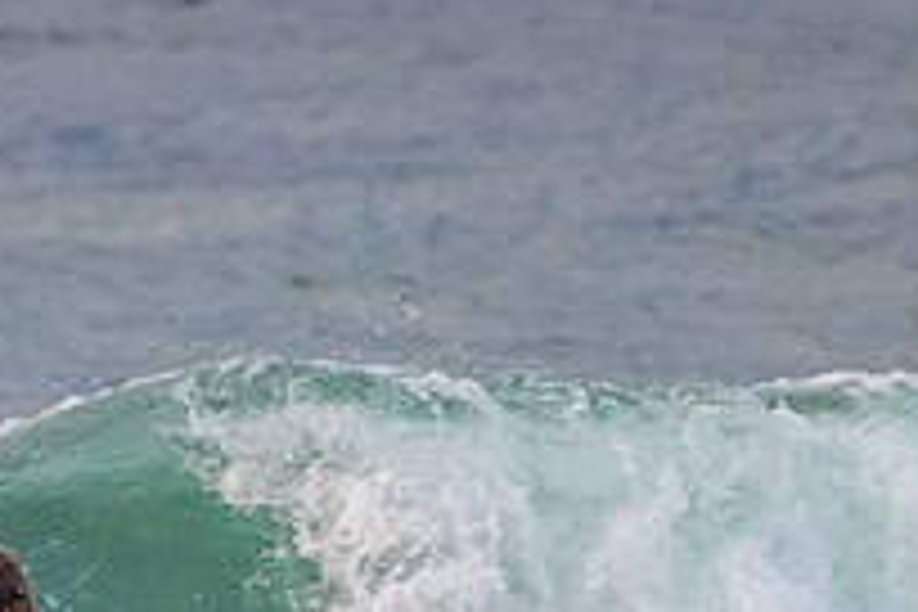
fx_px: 57931
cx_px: 50
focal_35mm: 2272
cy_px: 709
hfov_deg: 0.9
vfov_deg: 0.6
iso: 5600
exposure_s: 1/2000
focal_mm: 800
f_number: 11
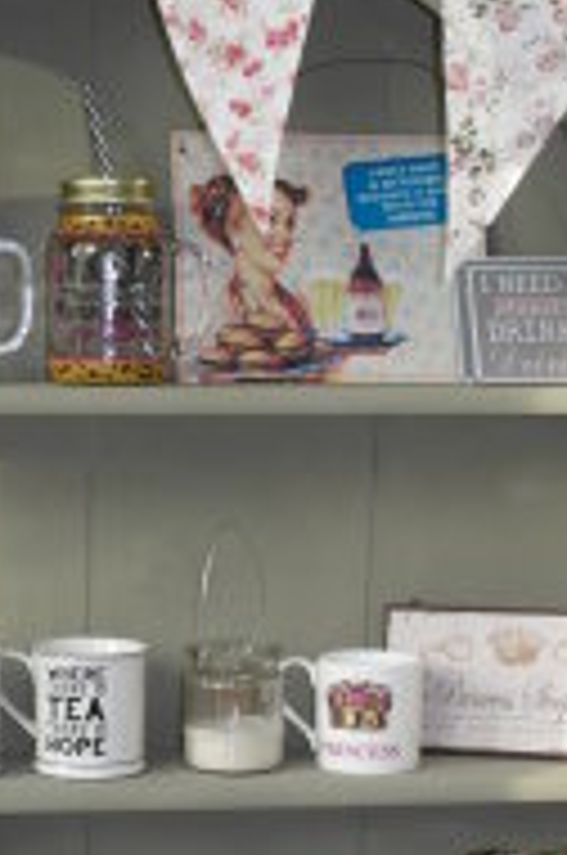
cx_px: 137
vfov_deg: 22.4
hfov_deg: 15.2
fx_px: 2110
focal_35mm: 89
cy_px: 760
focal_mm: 22
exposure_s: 1/80
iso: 200
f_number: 5
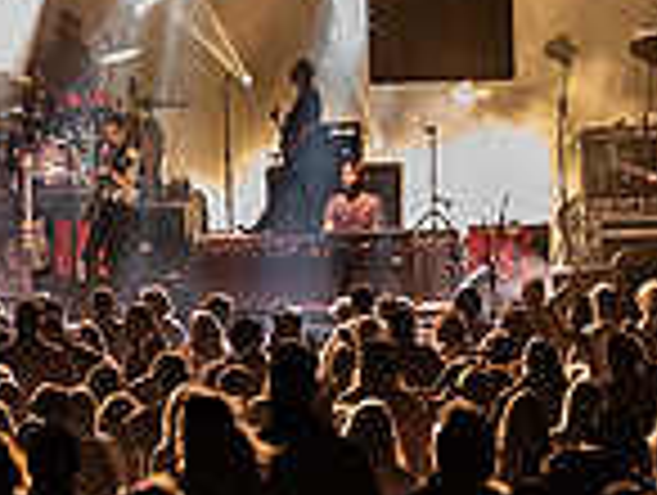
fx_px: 6141
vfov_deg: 4.6
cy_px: 297
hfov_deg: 6.1
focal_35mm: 323
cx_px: 195
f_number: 2.8
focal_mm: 70
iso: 2000
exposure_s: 1/160
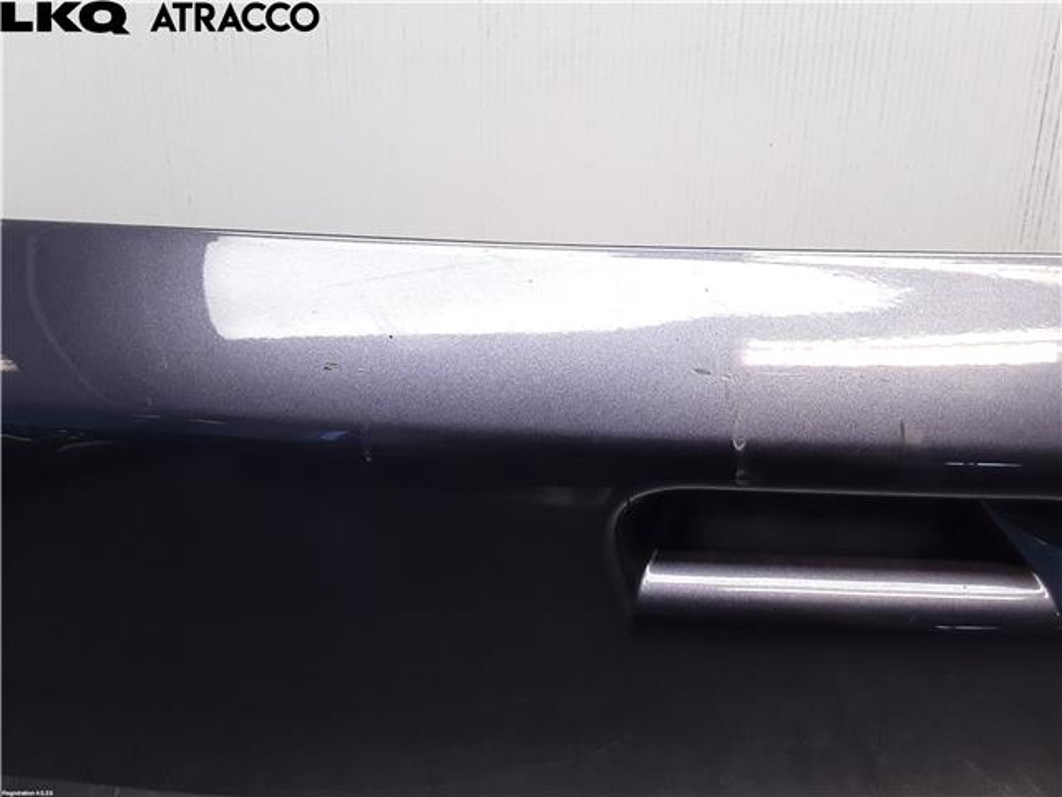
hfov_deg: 63.4
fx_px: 859
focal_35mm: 28
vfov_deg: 49.7
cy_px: 398
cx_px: 531
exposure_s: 1/112
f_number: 1.9
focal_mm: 2.91
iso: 100
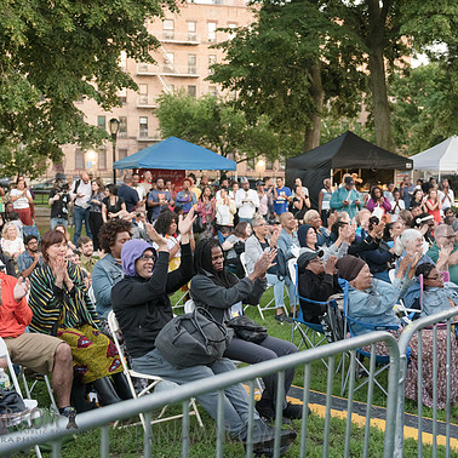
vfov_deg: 36.1
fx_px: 704
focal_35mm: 47
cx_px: 216
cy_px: 227
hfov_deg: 36.0
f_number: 2.8
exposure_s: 1/400
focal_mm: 36
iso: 4000
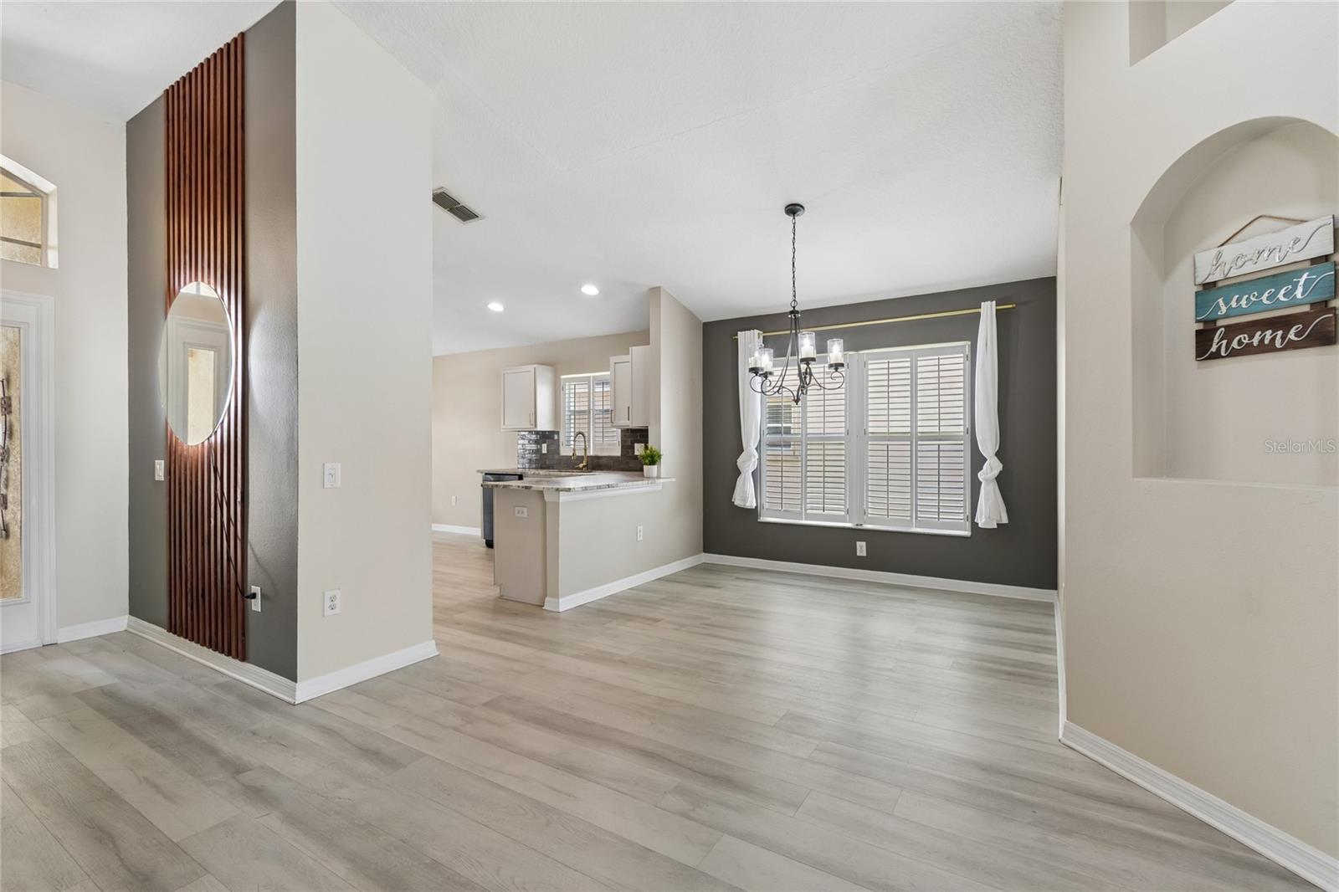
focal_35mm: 15
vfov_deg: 77.3
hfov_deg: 100.4
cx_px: 670
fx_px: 558
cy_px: 446
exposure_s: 1/20
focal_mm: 10
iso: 100
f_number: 7.1
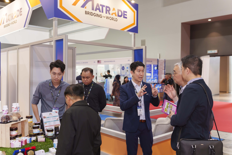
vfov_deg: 37.9
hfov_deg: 54.4
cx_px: 116
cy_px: 78
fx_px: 226
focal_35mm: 35
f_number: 2.5
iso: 640
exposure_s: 1/60
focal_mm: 35
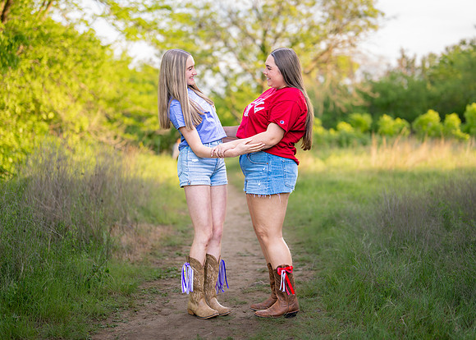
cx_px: 244
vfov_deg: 22.2
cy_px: 162
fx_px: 866
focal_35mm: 64
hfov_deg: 30.7
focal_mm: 50
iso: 320
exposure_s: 1/1250
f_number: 1.2
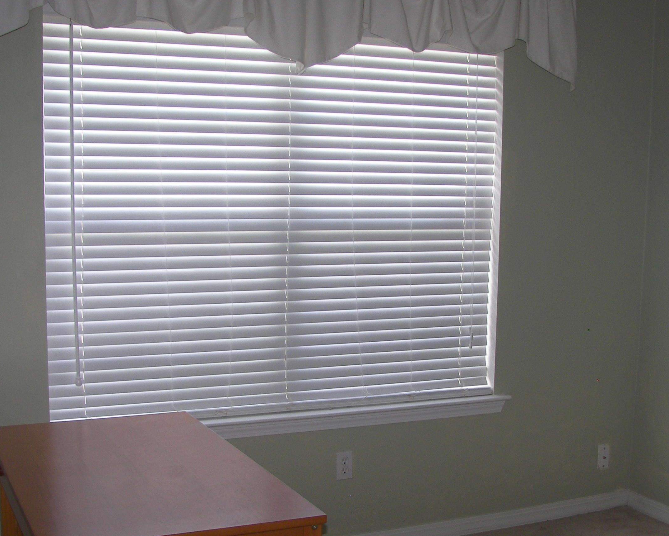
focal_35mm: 49
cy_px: 327
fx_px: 970
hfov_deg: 38.0
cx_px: 365
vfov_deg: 30.7
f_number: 2.8
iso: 64
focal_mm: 6
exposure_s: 1/30
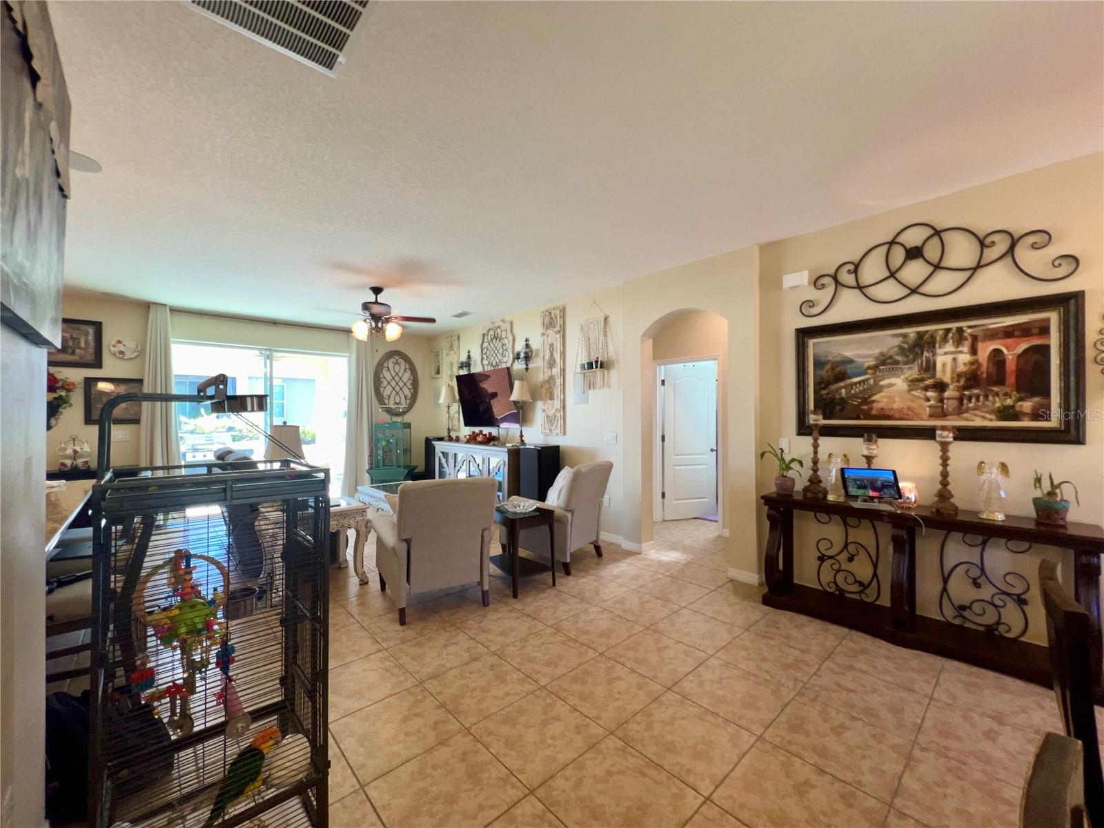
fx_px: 415
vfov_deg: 89.9
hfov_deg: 106.2
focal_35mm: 13
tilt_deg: -0.8
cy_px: 414
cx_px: 552
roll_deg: +0.6
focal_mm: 1.57
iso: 25
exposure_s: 1/29
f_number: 1.8
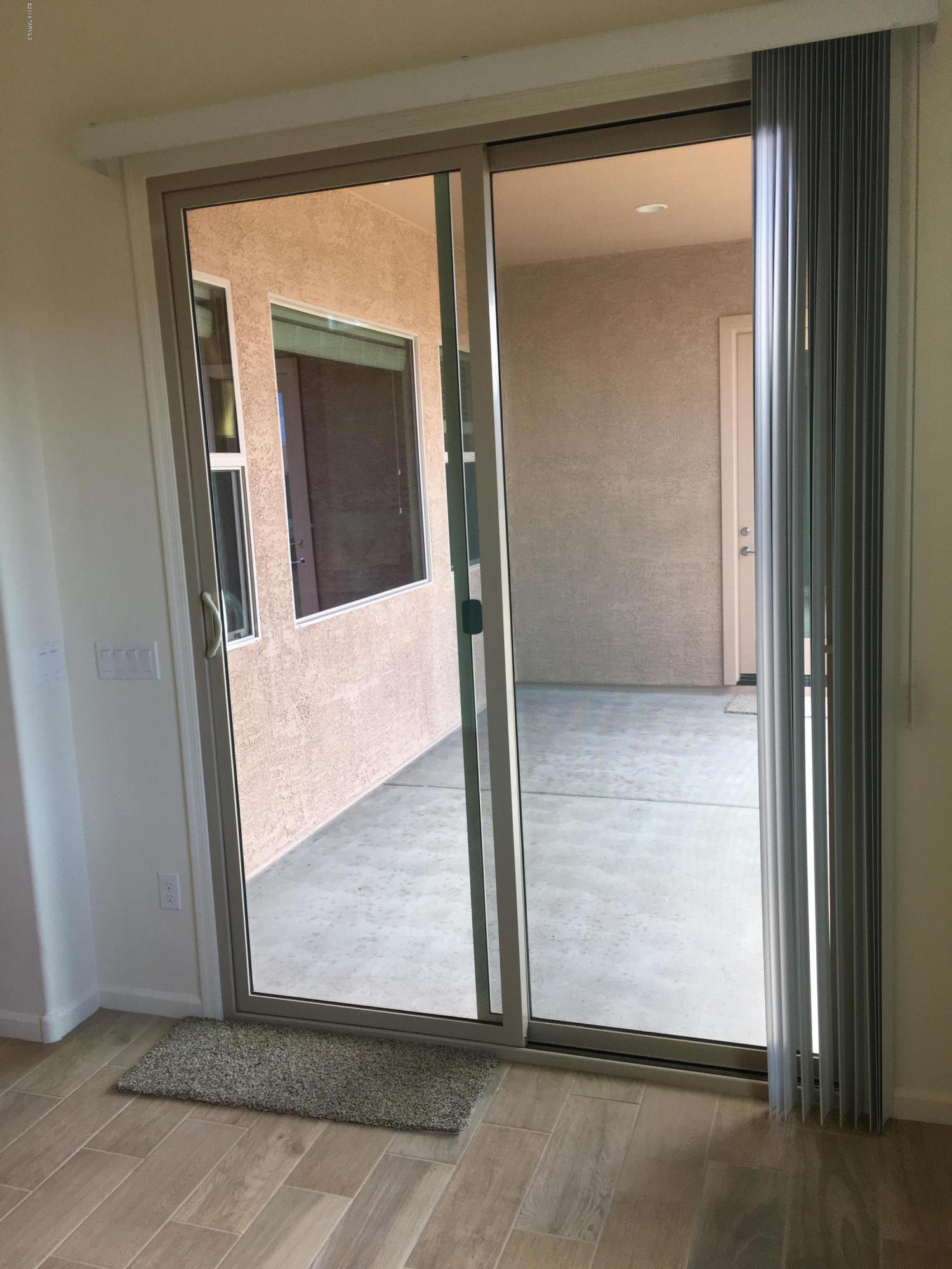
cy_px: 634
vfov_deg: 61.7
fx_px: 1063
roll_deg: +2.5
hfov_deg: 48.2
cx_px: 476
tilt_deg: -7.8
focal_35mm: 29
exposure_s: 1/120
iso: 40
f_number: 2.2
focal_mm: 4.15
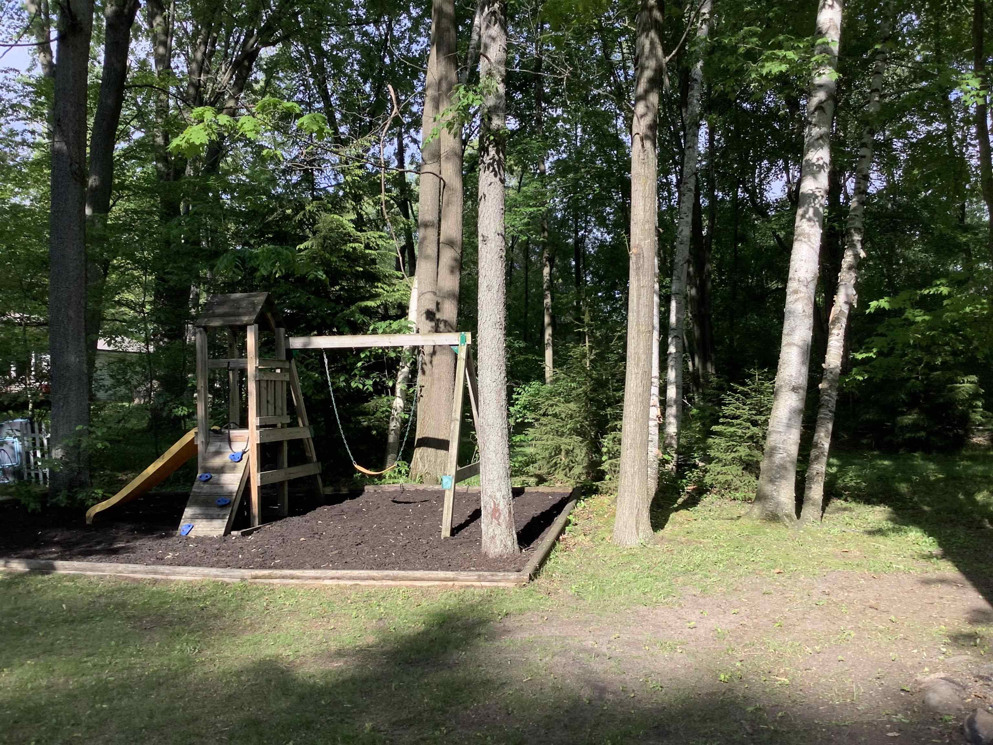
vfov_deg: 45.4
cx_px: 496
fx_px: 889
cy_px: 372
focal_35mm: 31
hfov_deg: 58.4
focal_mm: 3.3
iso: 25
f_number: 2.4
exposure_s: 1/322
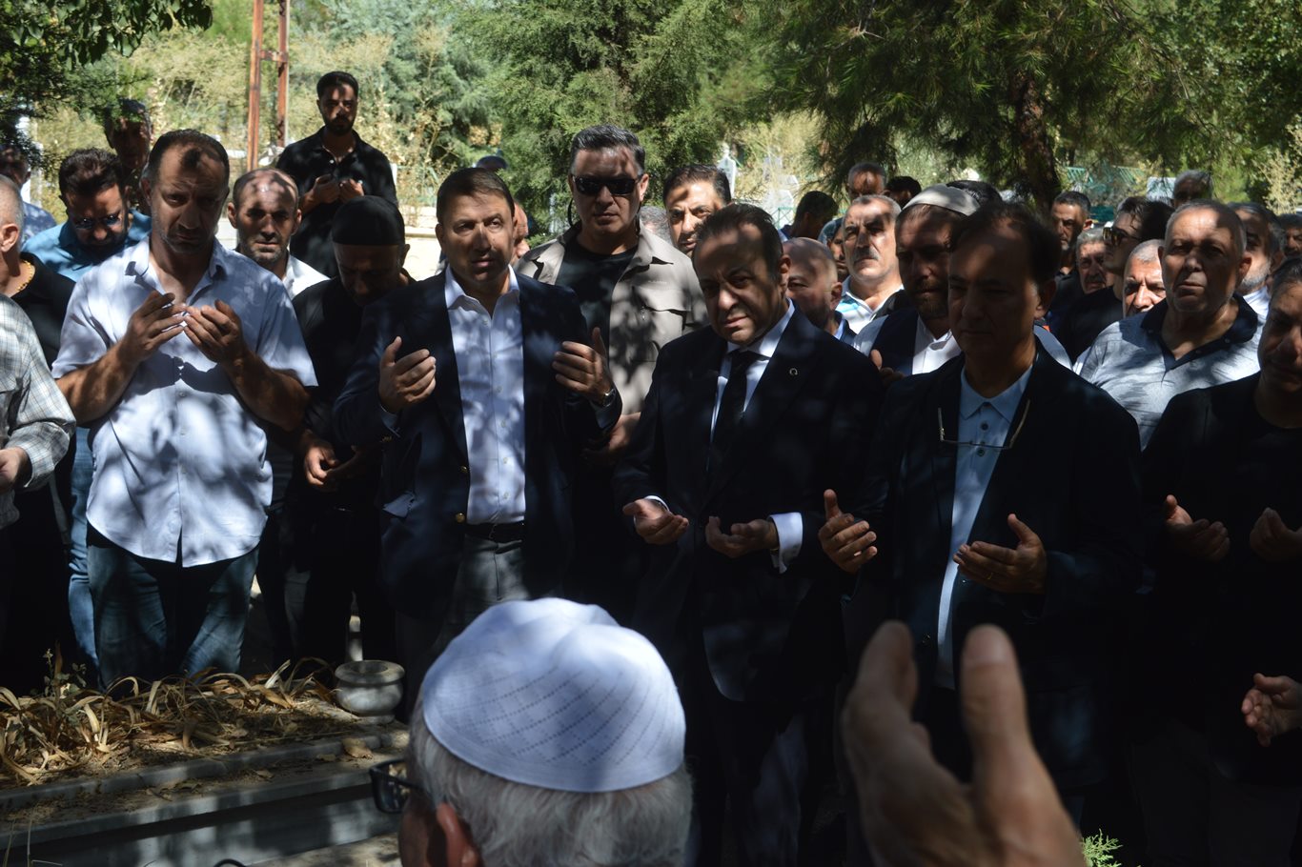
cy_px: 434
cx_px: 651
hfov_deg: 38.9
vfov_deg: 26.5
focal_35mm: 51
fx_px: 1844
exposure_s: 1/160
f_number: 6.3
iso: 100
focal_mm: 34
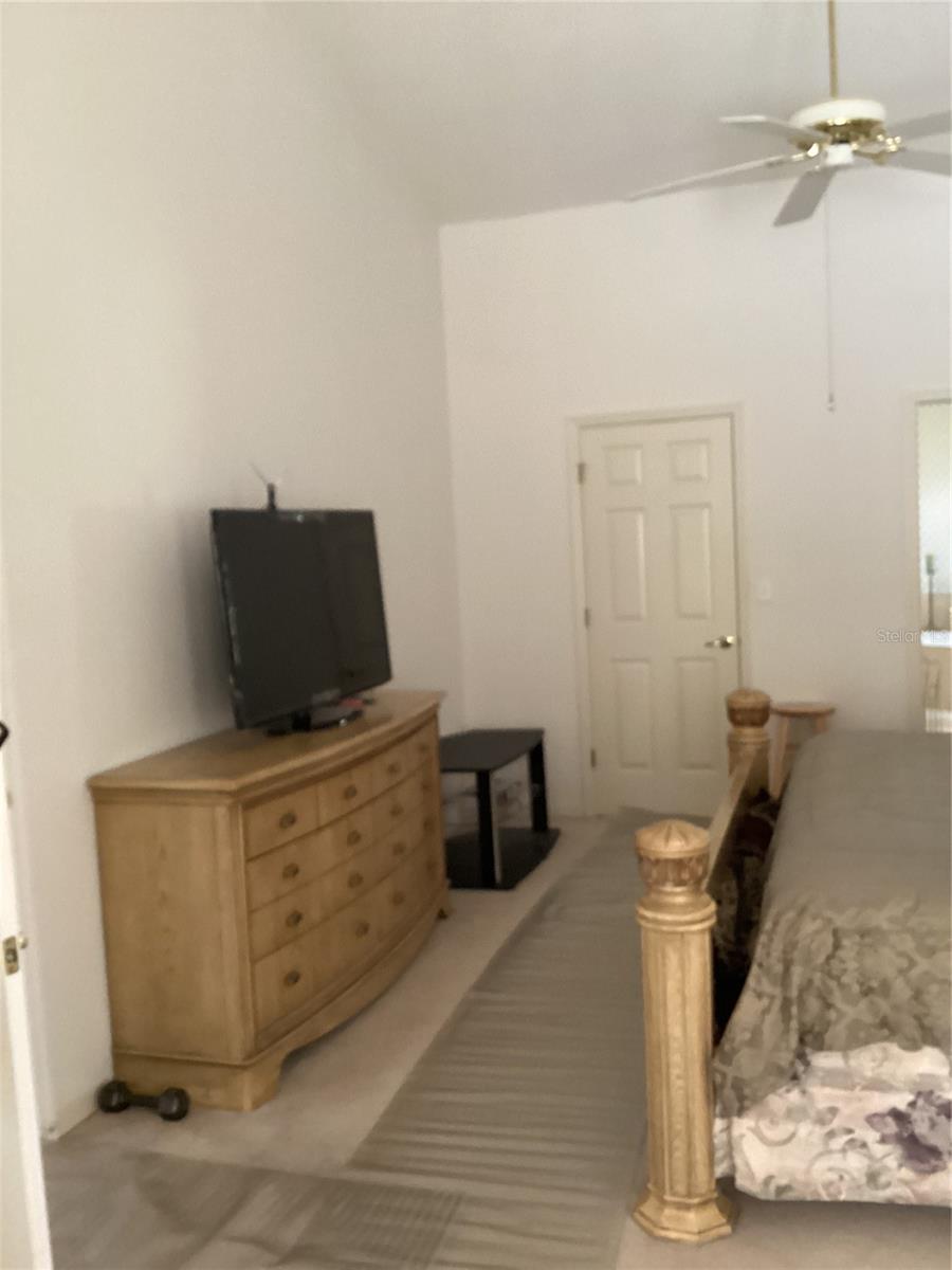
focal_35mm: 31
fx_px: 1137
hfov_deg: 45.4
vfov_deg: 58.4
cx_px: 476
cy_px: 635
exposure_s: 1/30
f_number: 2.4
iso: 320
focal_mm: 3.3
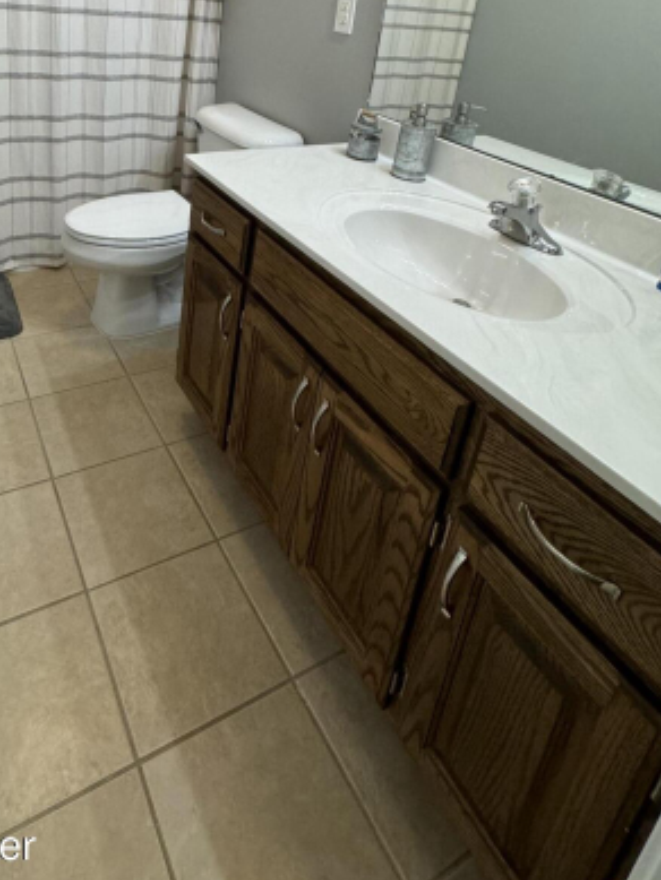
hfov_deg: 55.3
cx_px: 204
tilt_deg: -17.8
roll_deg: -3.7
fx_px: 611
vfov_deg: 64.4
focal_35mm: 24
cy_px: 159
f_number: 2.2
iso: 250
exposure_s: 1/120
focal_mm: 2.22
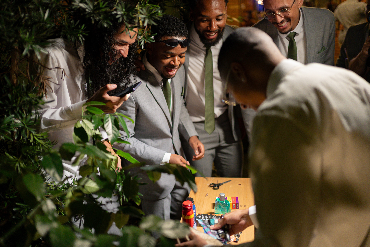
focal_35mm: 35
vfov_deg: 37.9
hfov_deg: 54.4
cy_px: 124
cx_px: 185
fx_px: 360
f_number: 1.6
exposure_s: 1/400
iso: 1000
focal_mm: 35
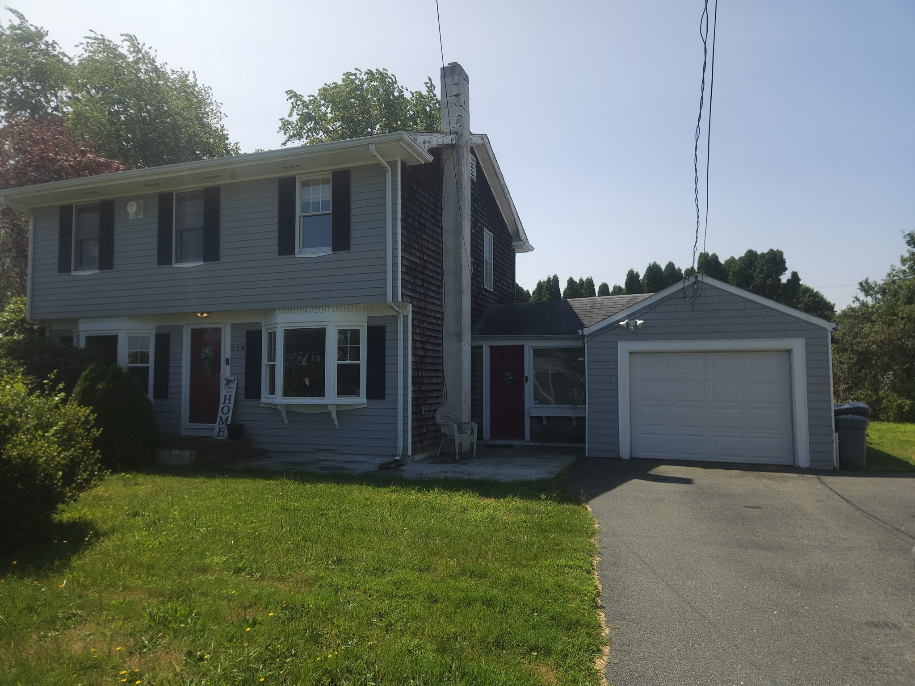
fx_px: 608
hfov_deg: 73.9
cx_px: 458
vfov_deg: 58.9
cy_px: 343
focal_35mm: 23
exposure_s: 1/1976
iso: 50
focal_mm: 5.4
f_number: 1.8
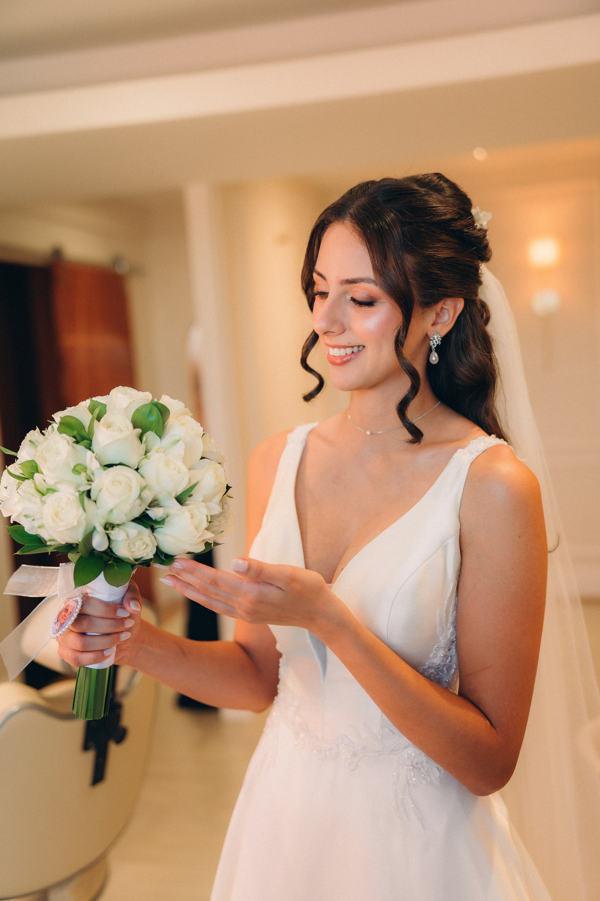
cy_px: 450
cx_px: 300
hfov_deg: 33.4
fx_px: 1000
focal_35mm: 40
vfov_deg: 48.5
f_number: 2.1
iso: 320
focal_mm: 40
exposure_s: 1/200
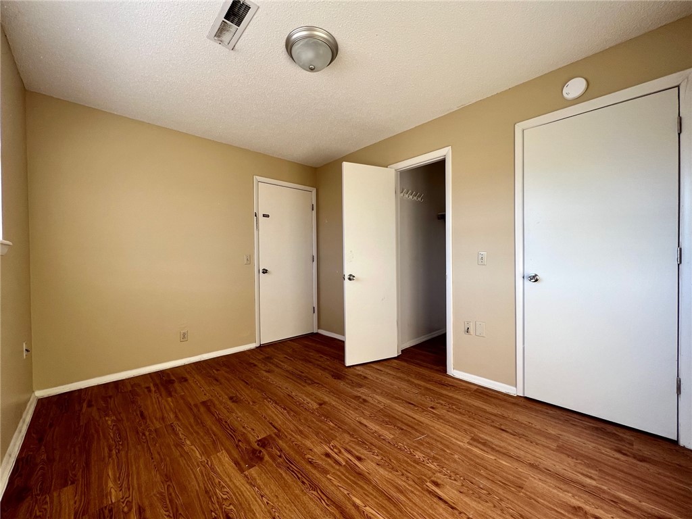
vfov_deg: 89.9
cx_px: 346
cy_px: 260
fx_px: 260
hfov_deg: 106.2
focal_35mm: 13
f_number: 1.8
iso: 50
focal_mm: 1.57
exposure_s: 1/99
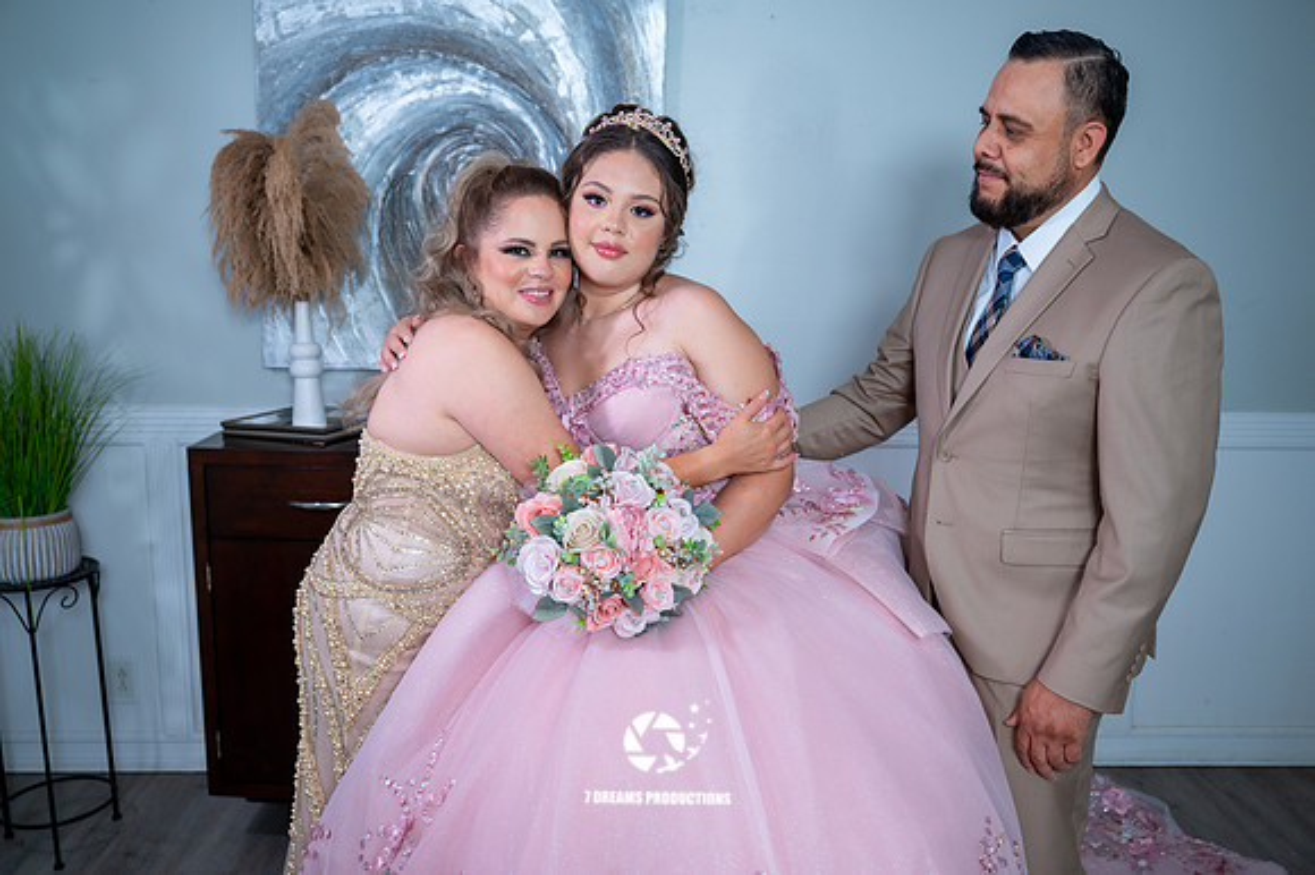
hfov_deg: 56.8
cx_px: 658
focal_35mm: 33
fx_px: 1216
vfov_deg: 39.6
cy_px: 438
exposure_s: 1/60
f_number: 4
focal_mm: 33
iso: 1250
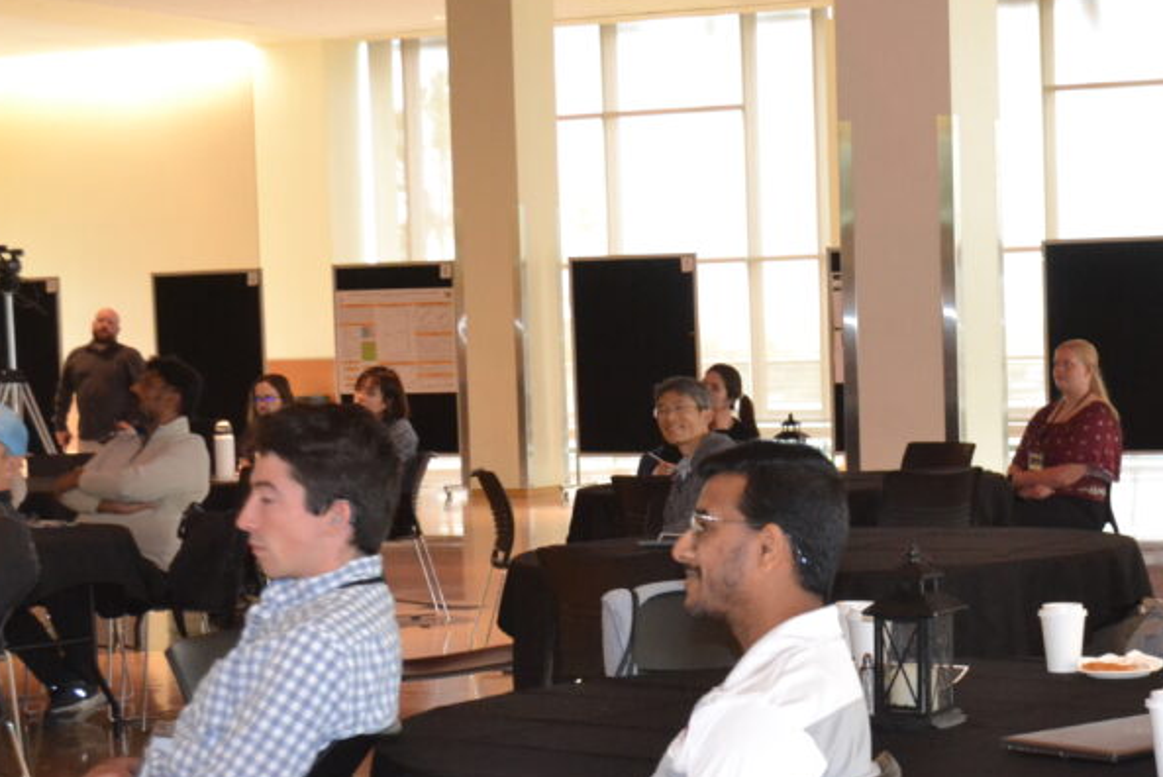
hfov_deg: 22.7
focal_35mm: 88
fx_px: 2844
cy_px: 548
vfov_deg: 15.5
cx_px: 977
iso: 2500
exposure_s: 1/60
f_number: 5
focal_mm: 34
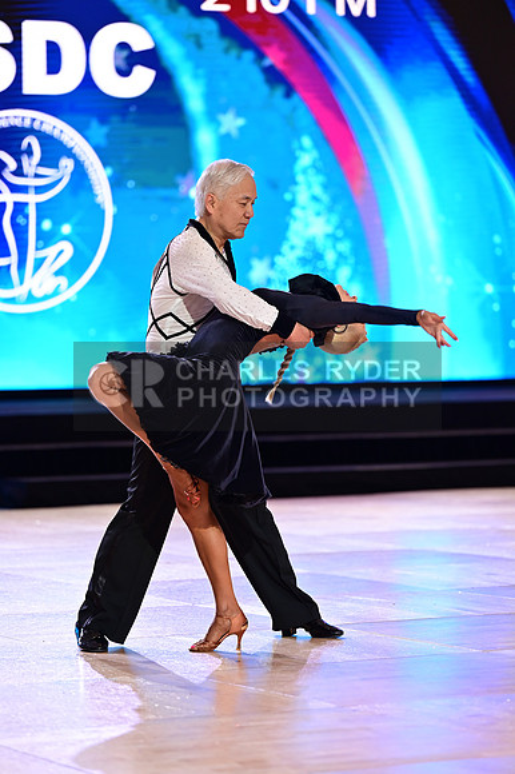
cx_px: 258
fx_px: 2900
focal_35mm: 135
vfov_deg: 15.2
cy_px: 387
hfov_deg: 10.1
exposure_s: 1/400
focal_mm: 135
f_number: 2.8
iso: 1600
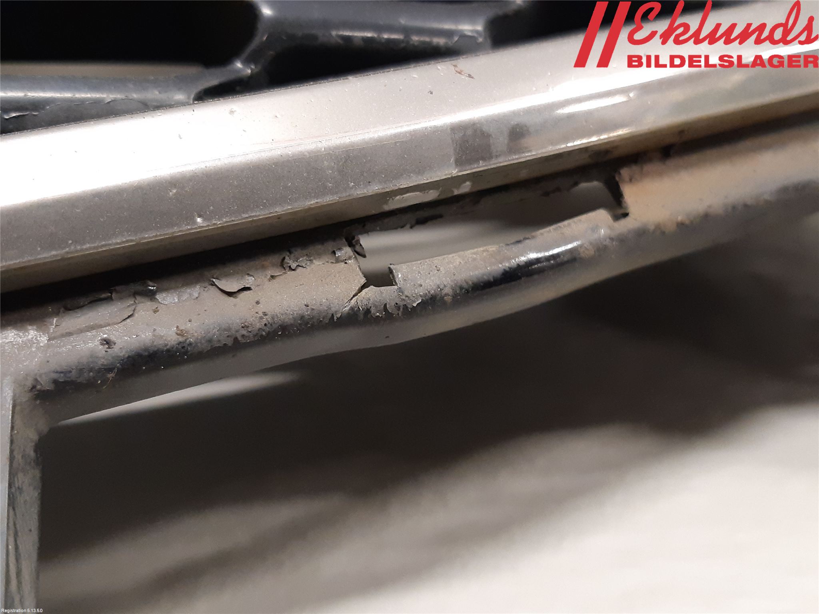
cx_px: 410
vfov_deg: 53.1
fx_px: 615
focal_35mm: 26
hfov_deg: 67.3
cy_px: 307
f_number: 1.7
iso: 250
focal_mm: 3.93
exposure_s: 1/33
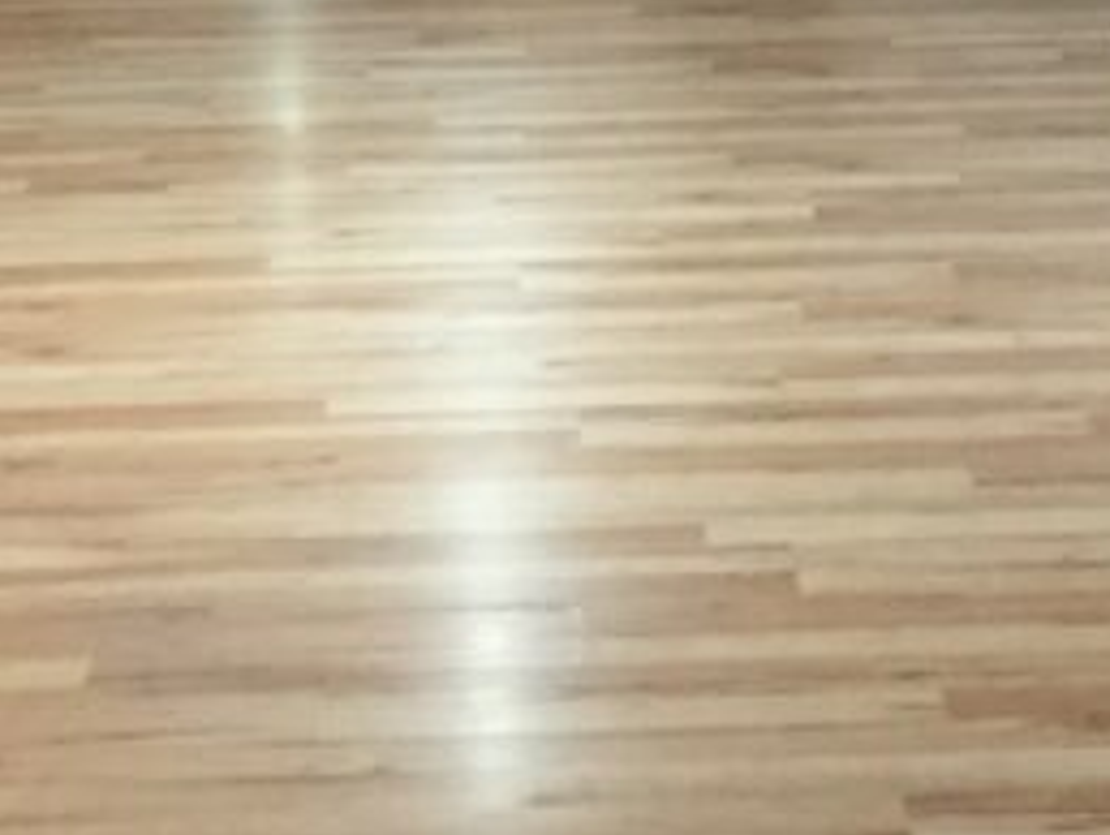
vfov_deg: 12.1
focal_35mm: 115
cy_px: -529
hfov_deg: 17.1
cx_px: 615
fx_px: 3691
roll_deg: +0.5
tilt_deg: -7.3
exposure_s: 1/33
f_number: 2.2
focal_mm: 4.15
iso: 250
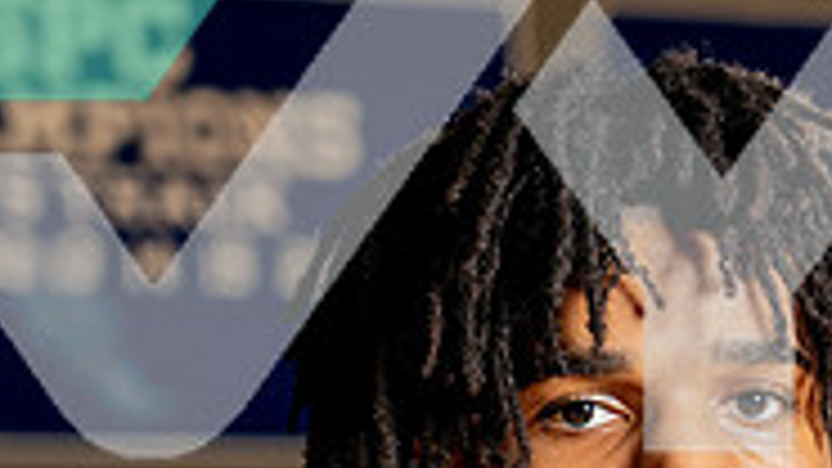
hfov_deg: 9.3
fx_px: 5073
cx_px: 922
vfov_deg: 5.2
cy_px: 763
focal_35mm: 230
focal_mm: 70
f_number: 4
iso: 250
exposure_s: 1/250
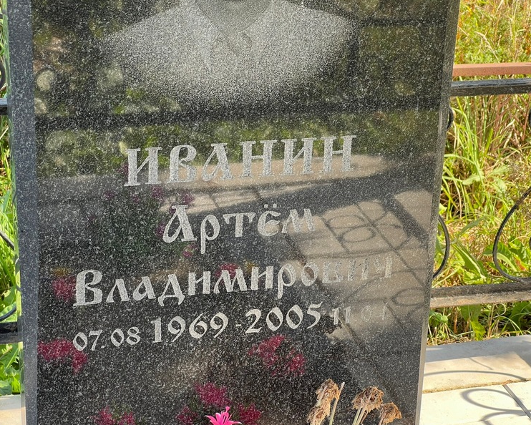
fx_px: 1273
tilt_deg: -24.3
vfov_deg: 19.0
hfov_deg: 23.6
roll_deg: -1.8
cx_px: 270
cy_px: 214
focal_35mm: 81
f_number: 2.8
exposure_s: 1/99
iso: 40
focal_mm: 9
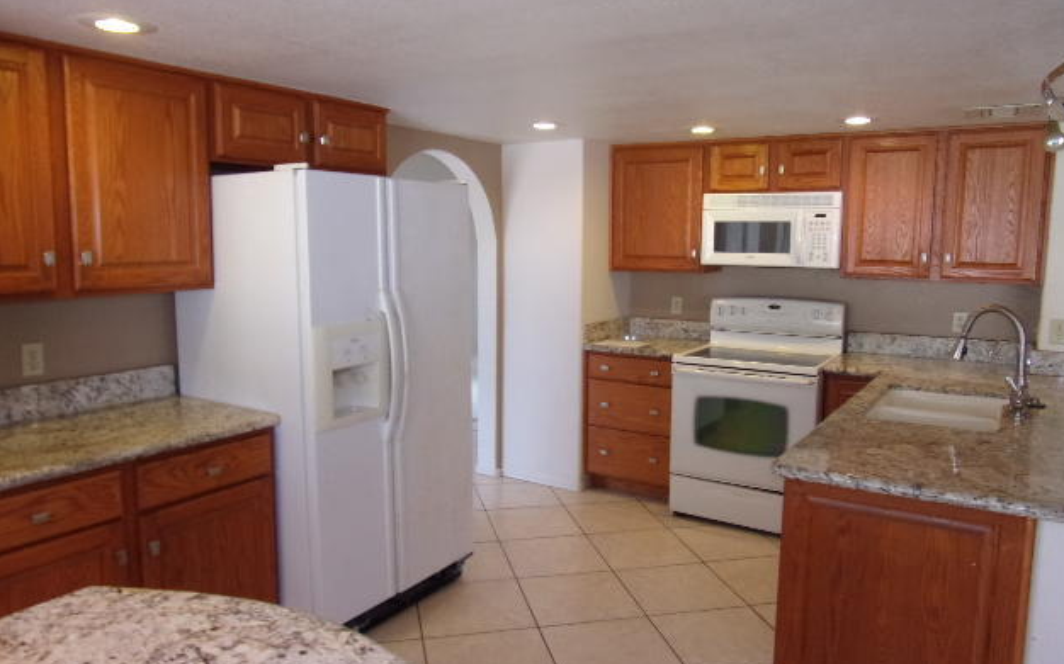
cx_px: 540
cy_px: 321
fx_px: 754
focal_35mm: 26
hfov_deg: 70.4
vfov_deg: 47.6
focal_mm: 4.3
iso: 125
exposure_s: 1/34
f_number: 3.3
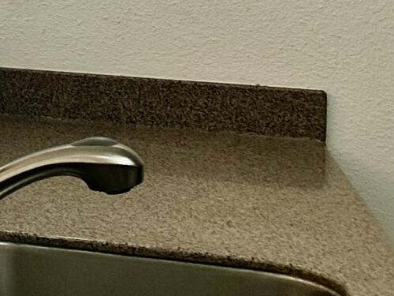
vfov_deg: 9.9
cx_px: -683
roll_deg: -0.1
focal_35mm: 144
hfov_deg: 10.7
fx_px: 1639
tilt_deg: -1.8
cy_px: -203
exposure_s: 1/160
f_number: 1.78
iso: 80
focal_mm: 6.86
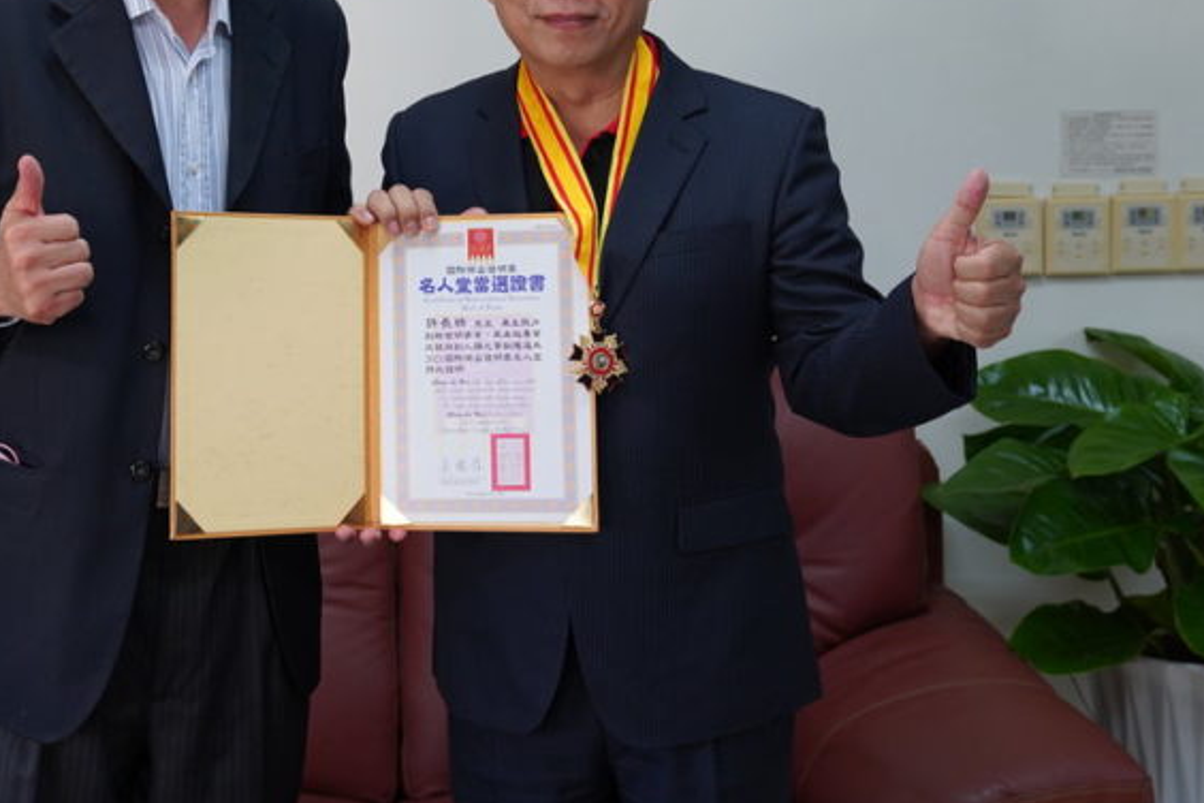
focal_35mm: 69
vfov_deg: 19.4
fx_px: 2307
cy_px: 82
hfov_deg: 29.0
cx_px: 369
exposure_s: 1/160
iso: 640
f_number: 4
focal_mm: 38
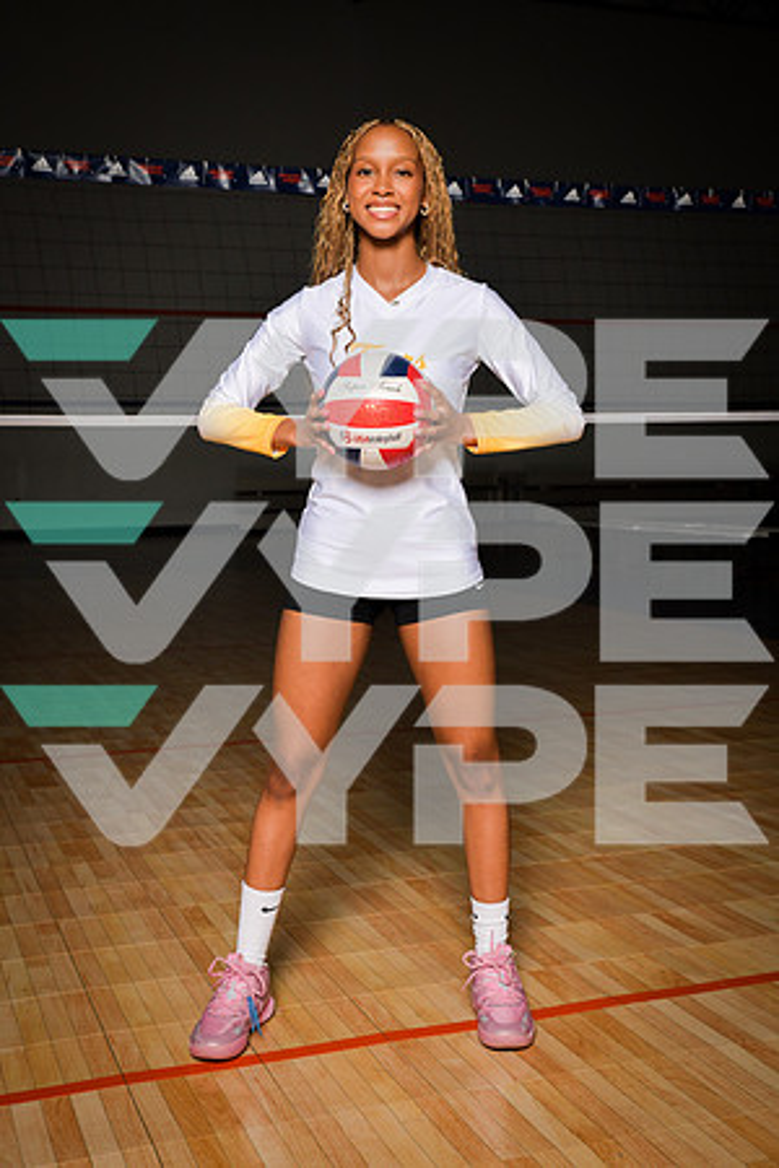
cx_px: 390
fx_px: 1493
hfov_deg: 29.2
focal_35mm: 46
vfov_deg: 42.7
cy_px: 584
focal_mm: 46
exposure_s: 1/320
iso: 1000
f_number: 7.1
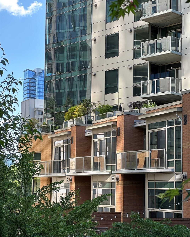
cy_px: 127
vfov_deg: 23.6
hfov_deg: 18.9
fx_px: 569
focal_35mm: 81
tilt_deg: +5.4
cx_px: 95
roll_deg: -1.1
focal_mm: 9
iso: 32
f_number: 2.8
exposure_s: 1/166
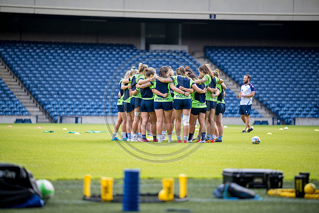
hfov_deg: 10.3
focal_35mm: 200
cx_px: 160
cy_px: 106
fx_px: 1773
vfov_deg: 6.9
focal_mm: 200
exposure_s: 1/1250
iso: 800
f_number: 3.2
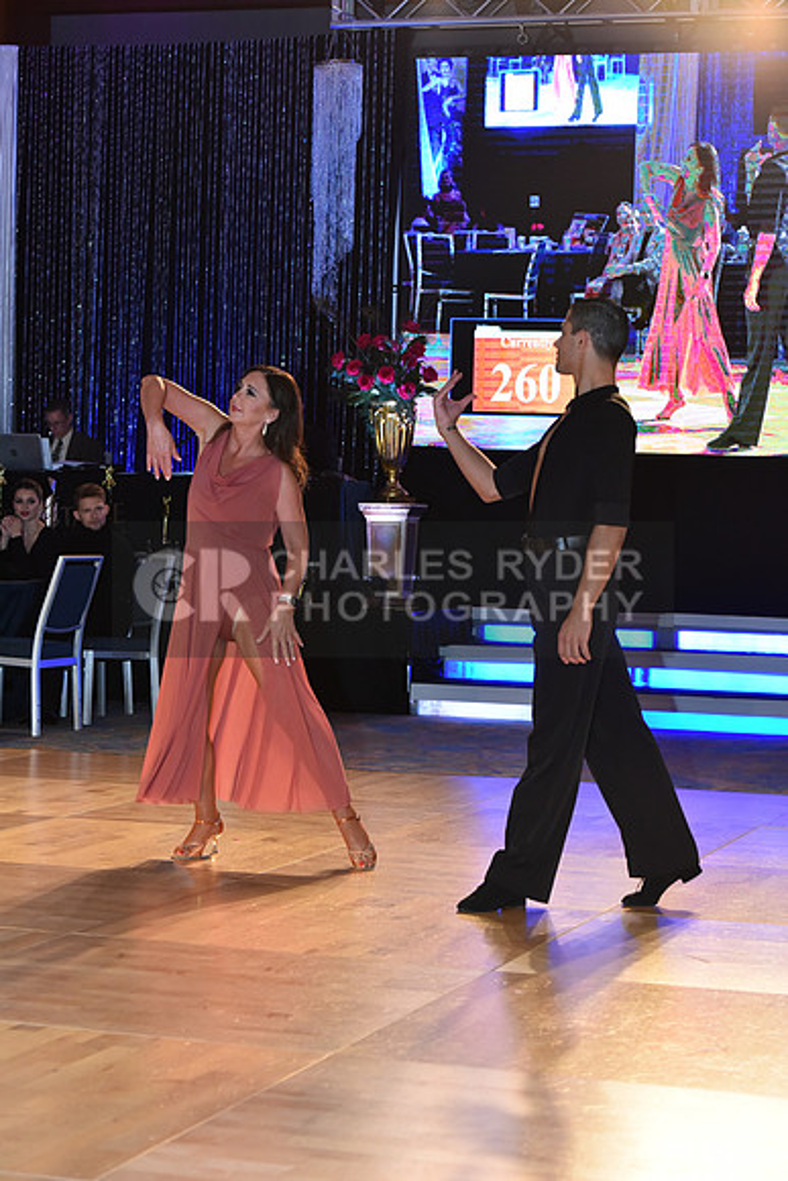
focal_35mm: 85
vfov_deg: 23.9
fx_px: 2789
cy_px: 590
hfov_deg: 16.1
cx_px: 394
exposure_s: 1/320
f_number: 5
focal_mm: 85
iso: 2000
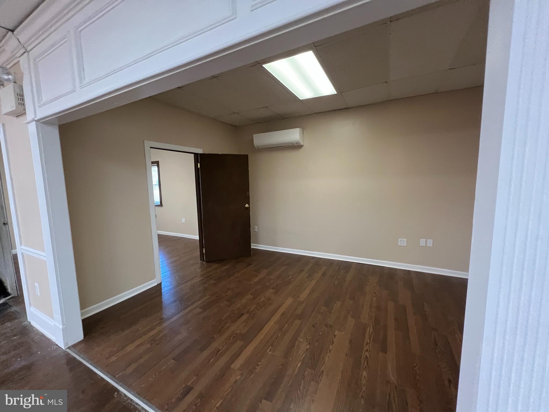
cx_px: 274
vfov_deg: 89.9
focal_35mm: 13
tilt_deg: -7.9
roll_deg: +1.0
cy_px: 206
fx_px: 206
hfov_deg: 106.2
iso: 500
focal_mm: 1.57
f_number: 1.8
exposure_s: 1/60
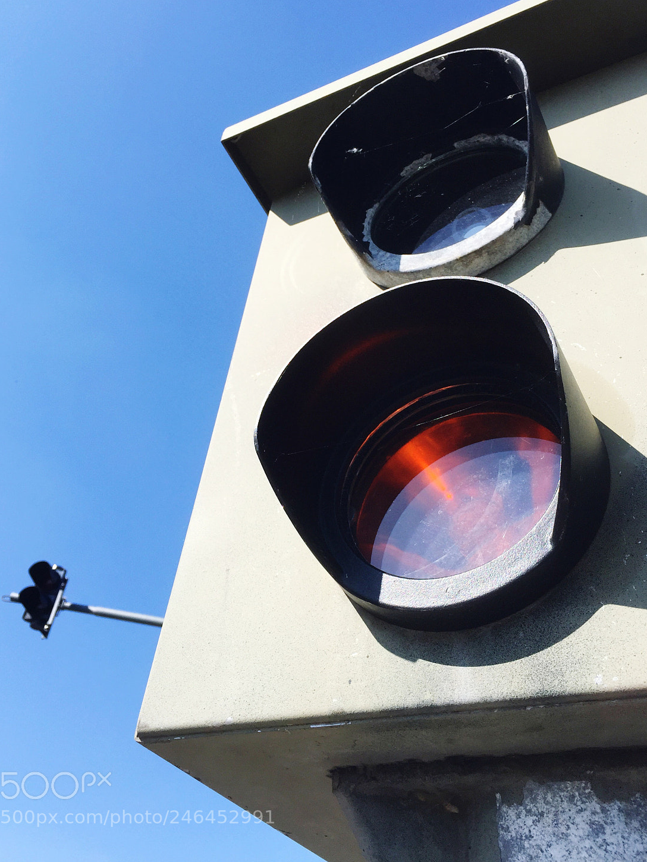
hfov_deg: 44.2
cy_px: 388
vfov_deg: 56.7
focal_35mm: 32
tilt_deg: +44.8
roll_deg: -8.2
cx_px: 321
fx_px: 797
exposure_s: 1/1980
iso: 32
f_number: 2.2
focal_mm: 4.15
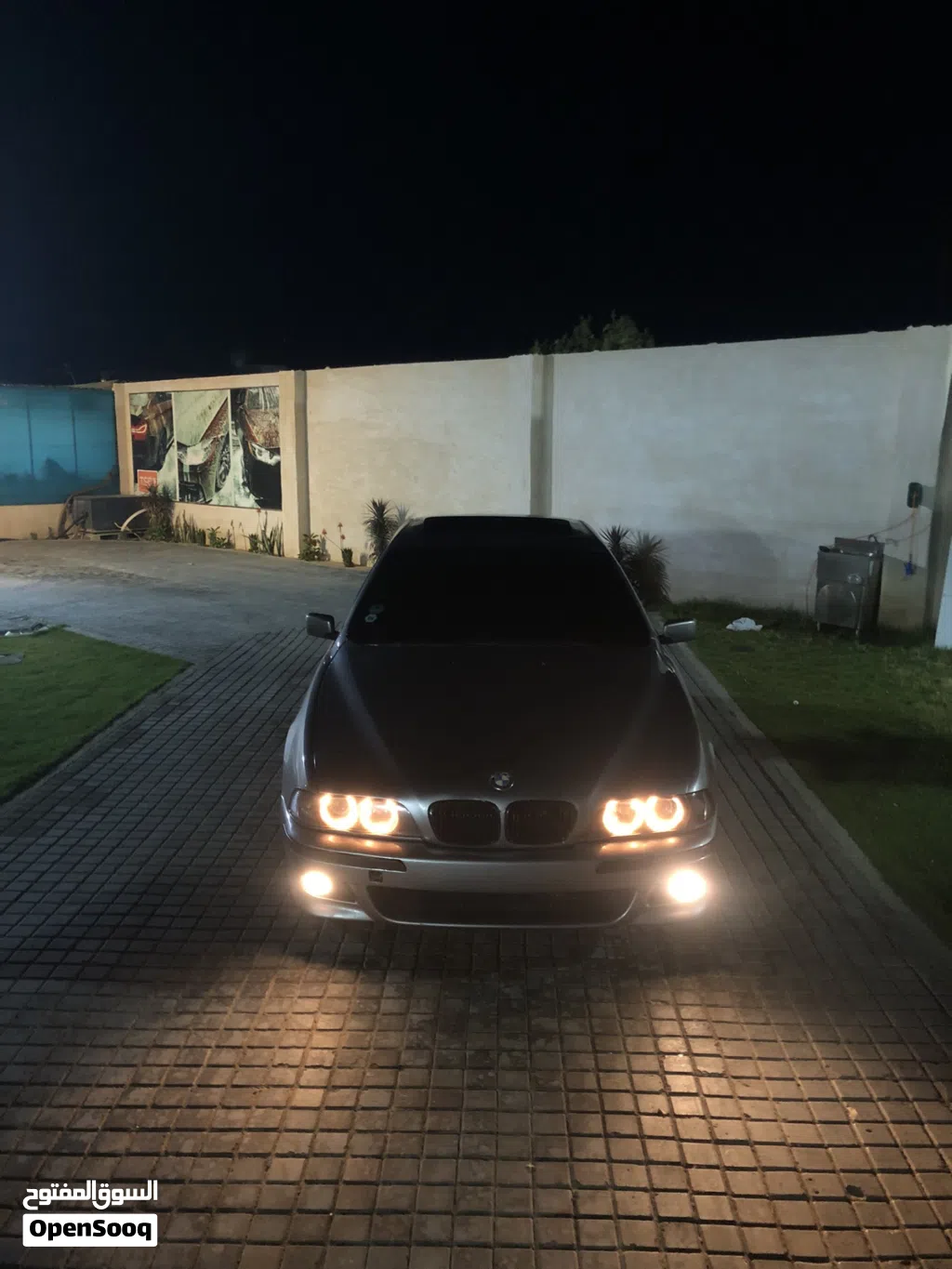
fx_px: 1027
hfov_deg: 49.8
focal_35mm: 28
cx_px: 476
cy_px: 634
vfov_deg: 63.4
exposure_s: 1/13
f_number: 1.8
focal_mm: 4
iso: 100
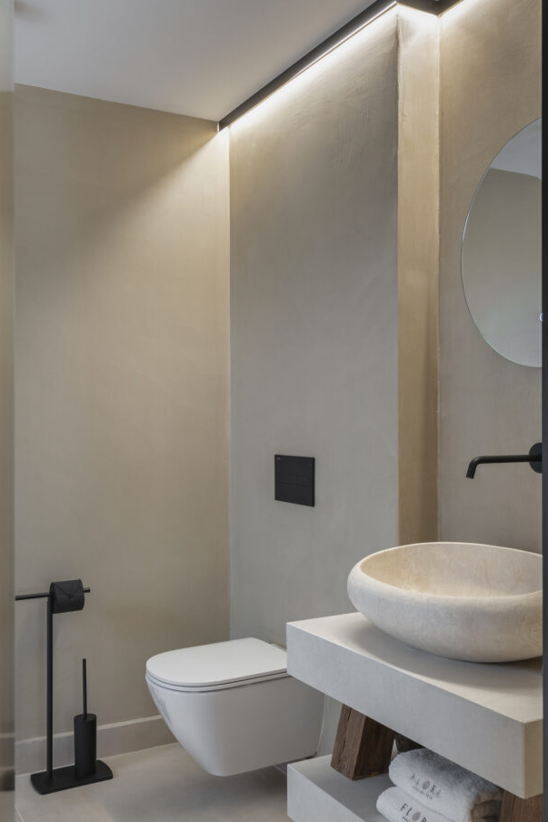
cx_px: 264
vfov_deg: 55.8
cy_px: 415
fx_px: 776
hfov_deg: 38.9
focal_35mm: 34
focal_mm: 20
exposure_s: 1/1.67
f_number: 8
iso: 200
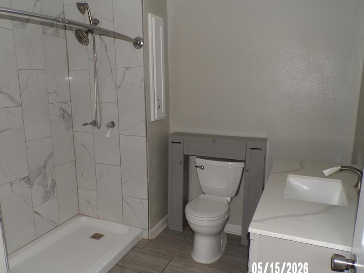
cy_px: 147
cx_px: 157
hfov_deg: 61.4
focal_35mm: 29
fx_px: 305
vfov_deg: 48.2
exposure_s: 1/17
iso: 200
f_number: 3
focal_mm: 4.3
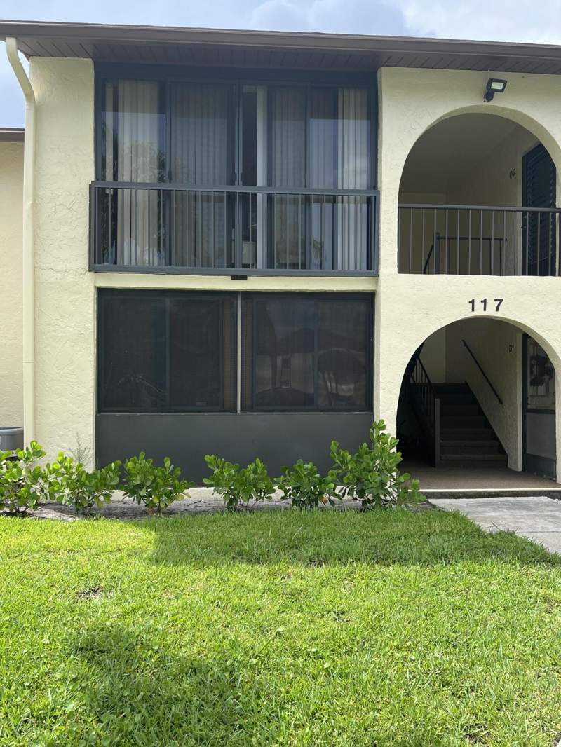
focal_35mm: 26
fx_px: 562
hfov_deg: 53.1
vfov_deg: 67.3
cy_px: 374
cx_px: 280
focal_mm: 5.7
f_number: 1.5
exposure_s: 1/1361
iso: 50
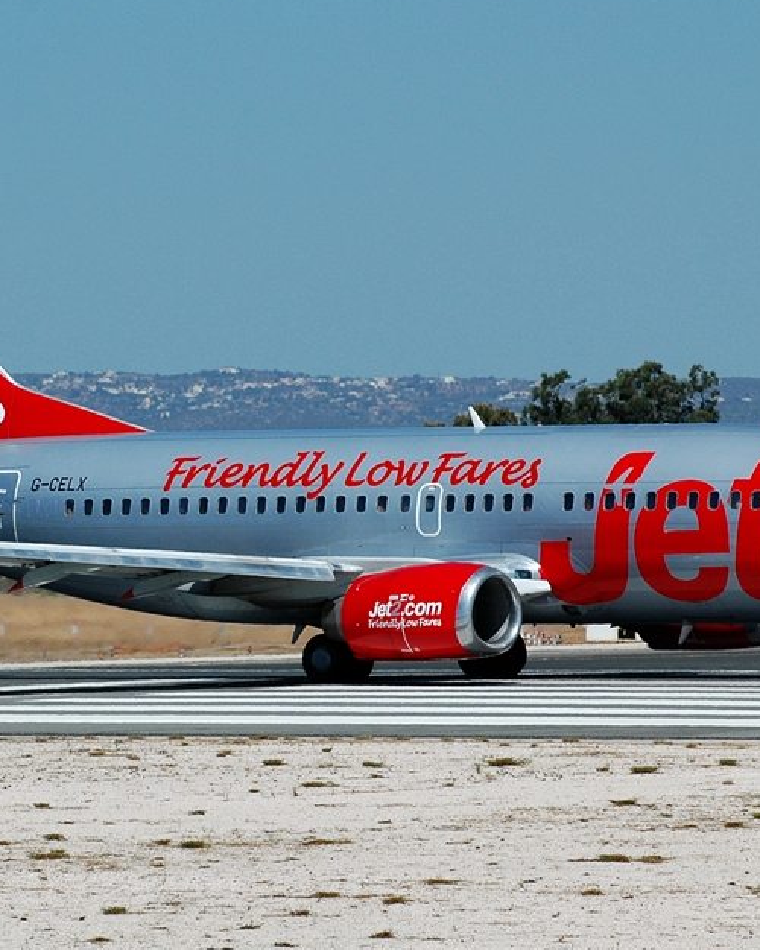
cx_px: 340
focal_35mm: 358
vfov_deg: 5.4
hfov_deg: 4.3
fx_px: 10059
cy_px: 496
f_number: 9
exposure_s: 1/1250
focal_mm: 155
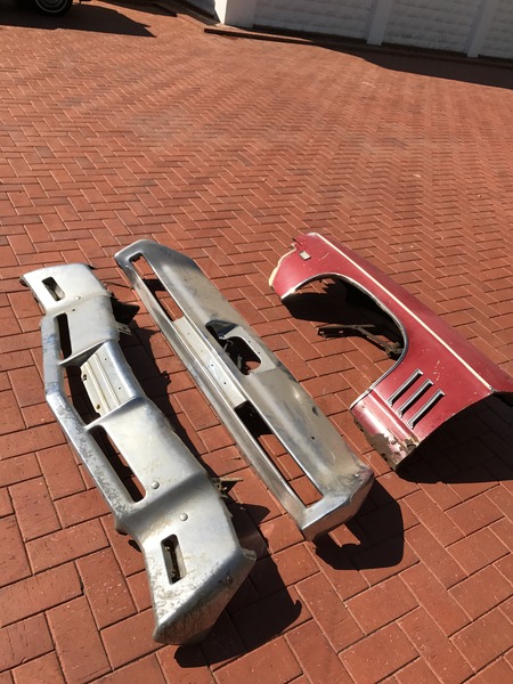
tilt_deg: -35.7
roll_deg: -11.9
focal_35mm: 28
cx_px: 256
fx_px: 553
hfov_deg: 49.7
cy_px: 342
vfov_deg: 63.4
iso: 20
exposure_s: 1/3195
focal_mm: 3.99
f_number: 1.8
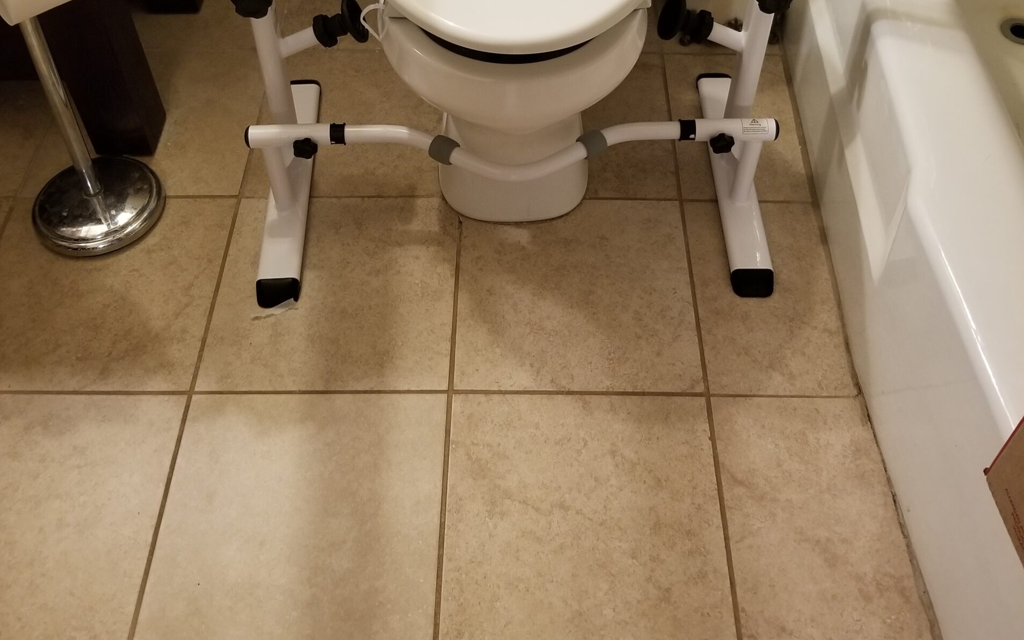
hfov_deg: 52.7
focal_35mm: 37
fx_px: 1033
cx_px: 511
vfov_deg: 33.4
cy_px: 125
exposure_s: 1/12
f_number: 1.7
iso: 250
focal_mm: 4.3
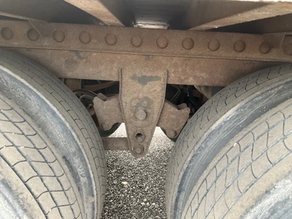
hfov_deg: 61.7
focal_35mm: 29
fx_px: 245
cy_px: 110
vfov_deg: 48.2
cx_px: 146
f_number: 1.8
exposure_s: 1/98
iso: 64
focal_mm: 3
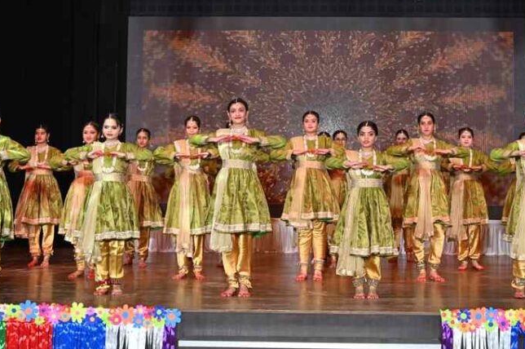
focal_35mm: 70
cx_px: 327
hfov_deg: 28.8
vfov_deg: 19.4
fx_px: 1020
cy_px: 124
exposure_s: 1/200
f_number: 6.3
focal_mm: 44
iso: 500
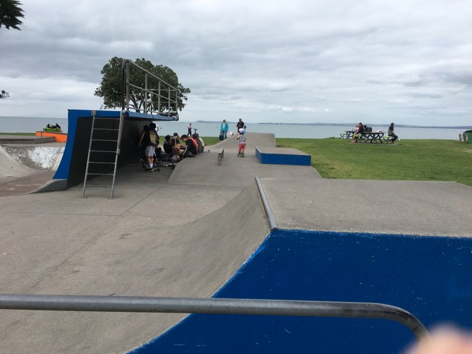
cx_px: 236
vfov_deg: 48.2
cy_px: 177
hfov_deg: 61.7
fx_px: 395
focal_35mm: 29
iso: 25
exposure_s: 1/1115
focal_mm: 4.15
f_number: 2.2
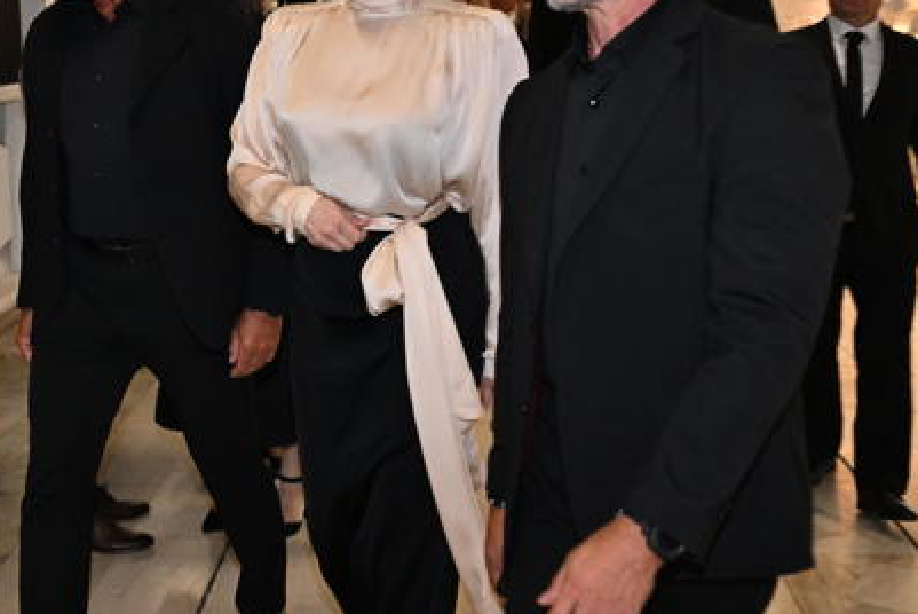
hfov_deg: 35.1
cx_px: 261
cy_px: 247
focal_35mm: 56
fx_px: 1425
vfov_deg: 24.3
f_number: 4
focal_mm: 32.5
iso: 2500
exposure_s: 1/160
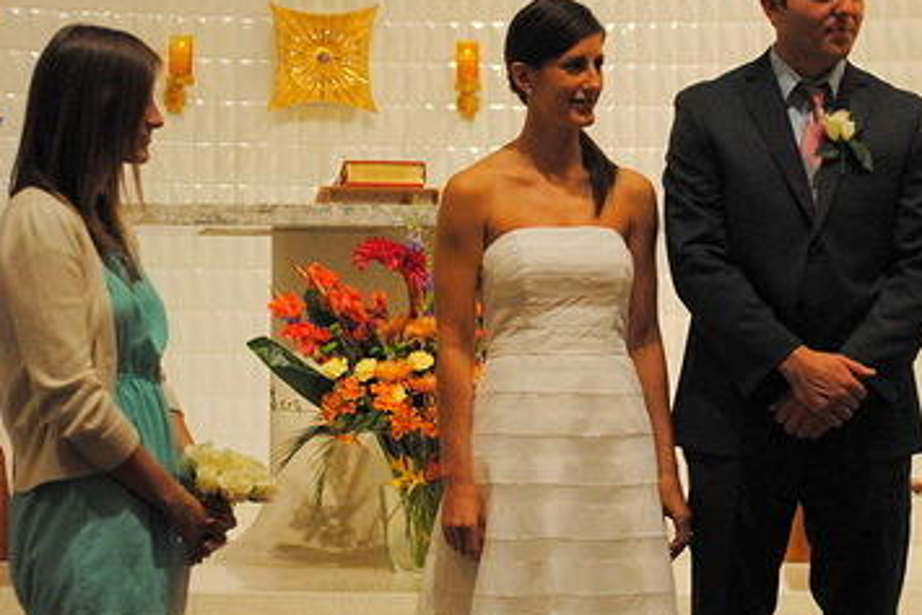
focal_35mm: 149
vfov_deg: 9.2
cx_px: 766
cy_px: 148
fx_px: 3815
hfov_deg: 13.7
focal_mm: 55
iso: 900
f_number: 4
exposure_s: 1/30
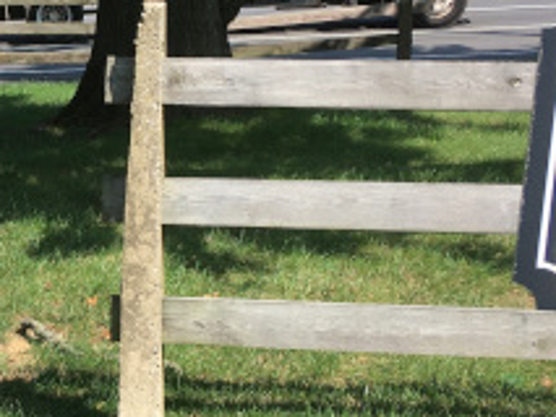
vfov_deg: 15.7
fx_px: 1511
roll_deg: +0.6
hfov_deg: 20.1
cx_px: -21
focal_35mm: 94
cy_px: 224
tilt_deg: -11.2
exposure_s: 1/1083
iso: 25
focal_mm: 4.15
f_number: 2.2
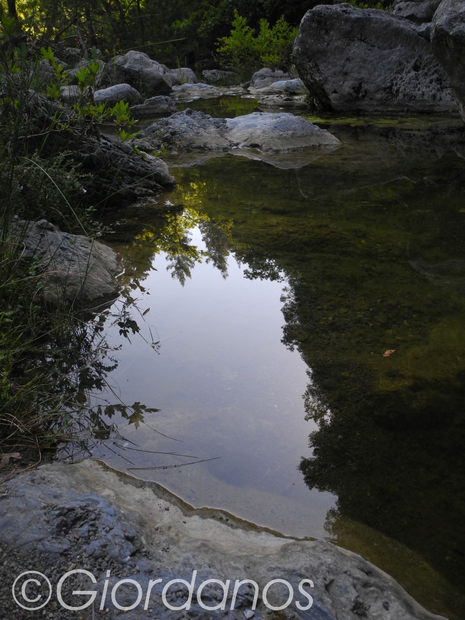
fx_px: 502
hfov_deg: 49.7
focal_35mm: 28
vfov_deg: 63.4
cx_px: 232
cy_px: 310
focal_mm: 6
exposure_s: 1/250
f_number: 2.8
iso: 100
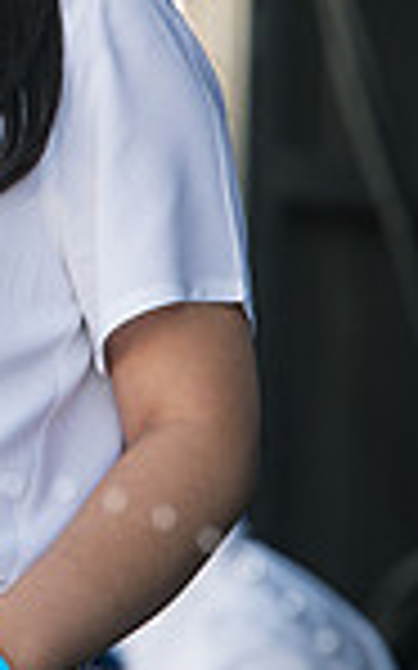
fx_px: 10655
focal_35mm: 584
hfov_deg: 2.2
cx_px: -222
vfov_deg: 3.6
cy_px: 112
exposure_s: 1/320
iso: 320
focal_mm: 190
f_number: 4.5
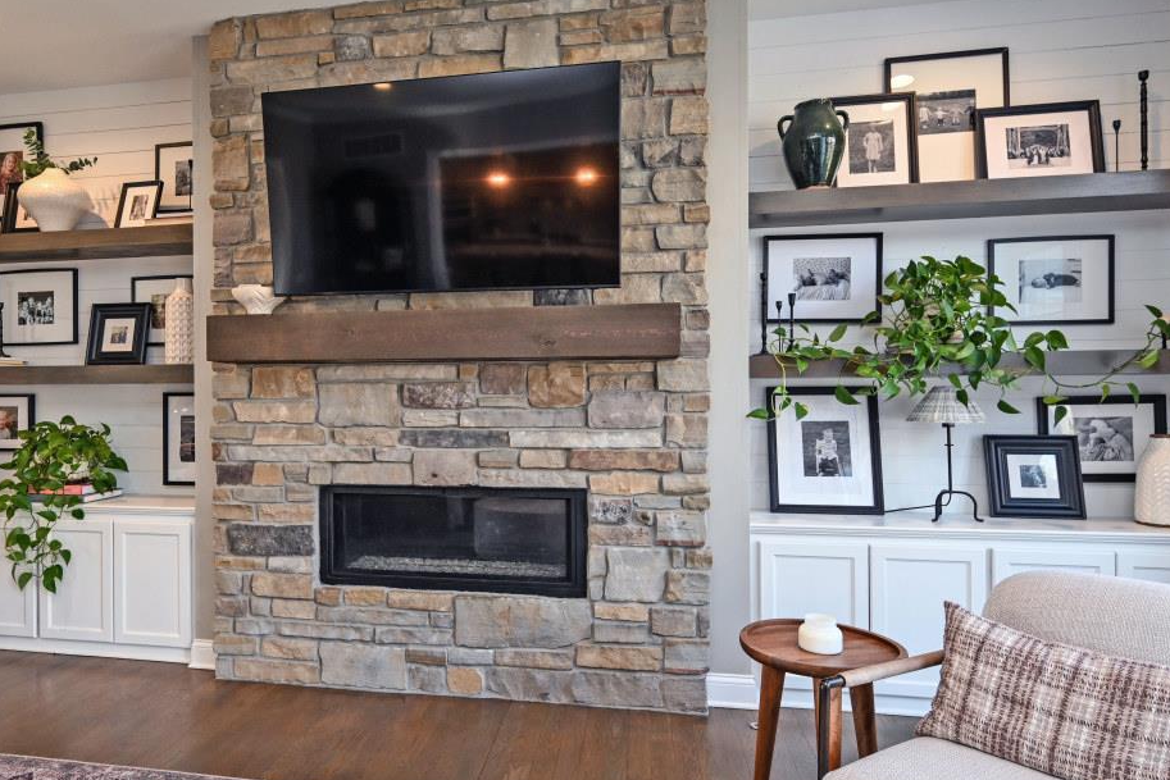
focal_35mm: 23
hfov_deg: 75.5
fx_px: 748
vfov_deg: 55.1
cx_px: 486
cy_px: 387
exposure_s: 1/60
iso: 560
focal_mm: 14
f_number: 4
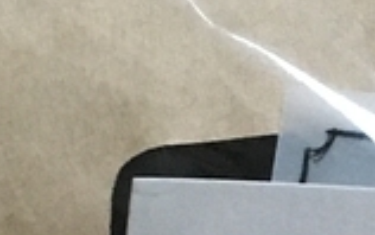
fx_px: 2393
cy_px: 470
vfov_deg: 5.5
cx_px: 555
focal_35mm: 234
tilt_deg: -86.4
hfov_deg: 8.8
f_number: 2.2
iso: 200
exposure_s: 1/30
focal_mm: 4.15
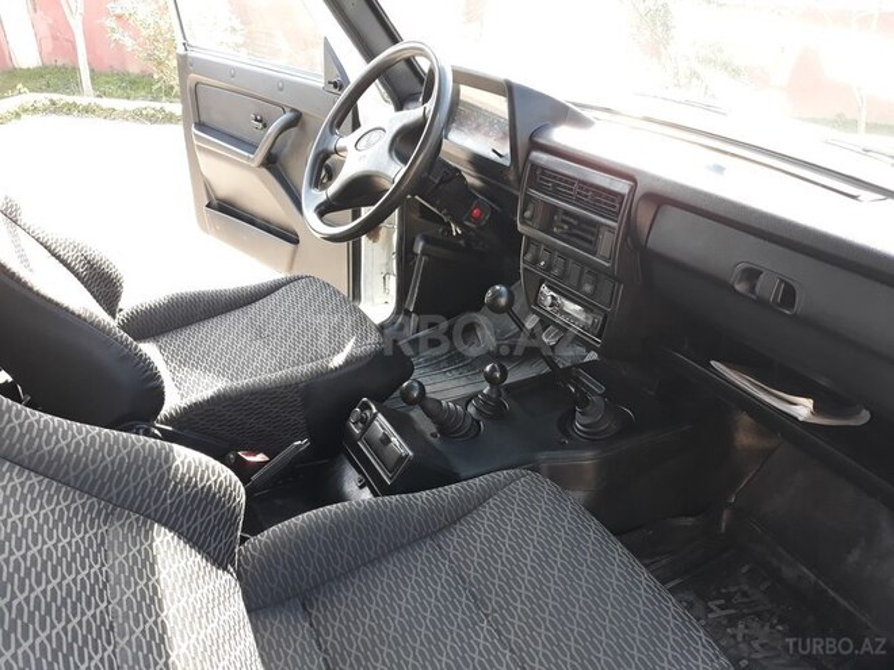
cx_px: 447
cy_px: 335
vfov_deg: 51.4
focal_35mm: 27
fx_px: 697
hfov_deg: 65.3
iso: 80
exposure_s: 1/100
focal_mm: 3.71
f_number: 1.7
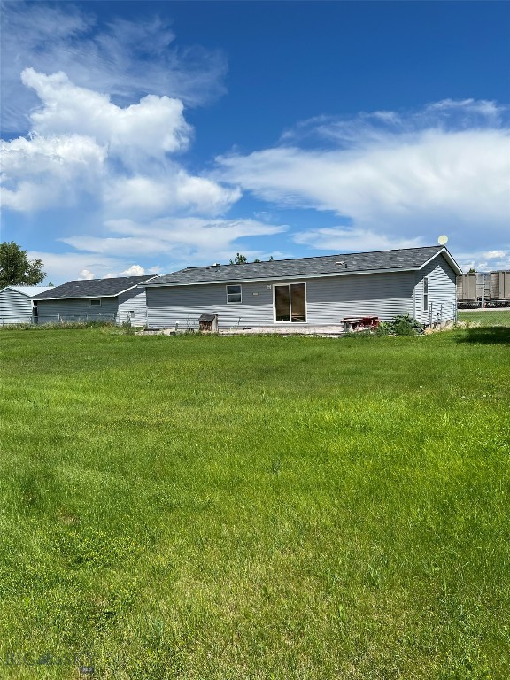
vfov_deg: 67.3
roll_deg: +2.3
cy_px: 340
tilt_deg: -1.4
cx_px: 255
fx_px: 511
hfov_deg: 53.1
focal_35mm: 26
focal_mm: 5.7
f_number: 1.5
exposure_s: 1/6579
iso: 50
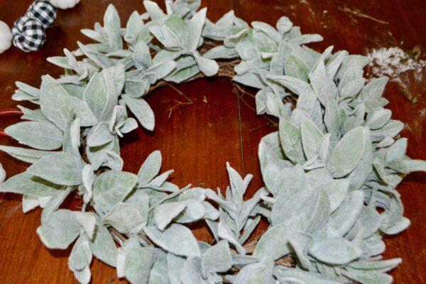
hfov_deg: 57.2
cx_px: 213
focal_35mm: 33
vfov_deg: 40.0
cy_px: 142
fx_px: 390
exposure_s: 1/60
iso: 900
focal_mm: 22
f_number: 3.8
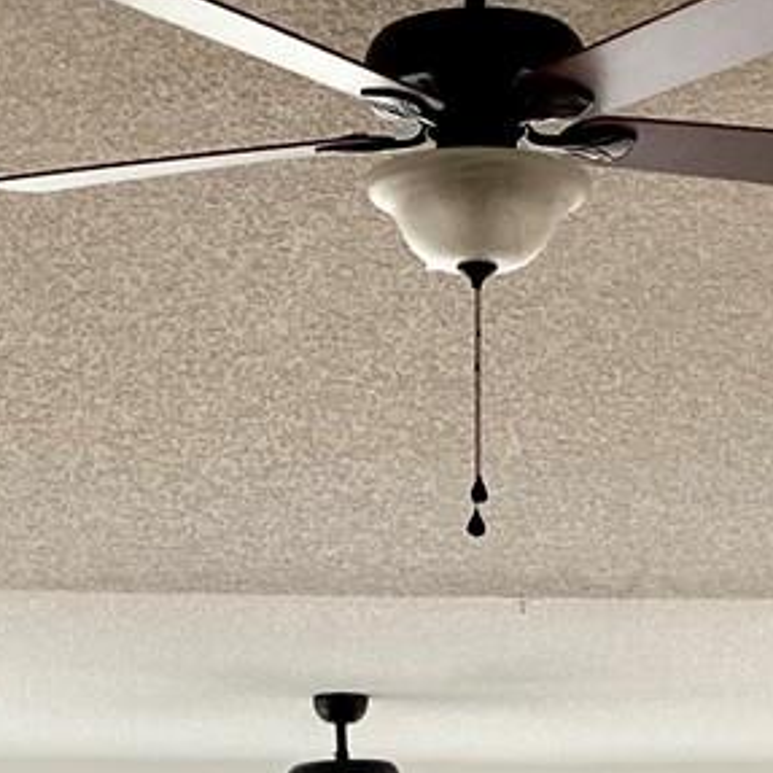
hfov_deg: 13.6
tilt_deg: -6.2
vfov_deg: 12.5
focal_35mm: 128
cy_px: 1387
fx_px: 3234
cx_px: 439
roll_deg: +0.2
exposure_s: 1/120
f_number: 1.8
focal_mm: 4.25
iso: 80
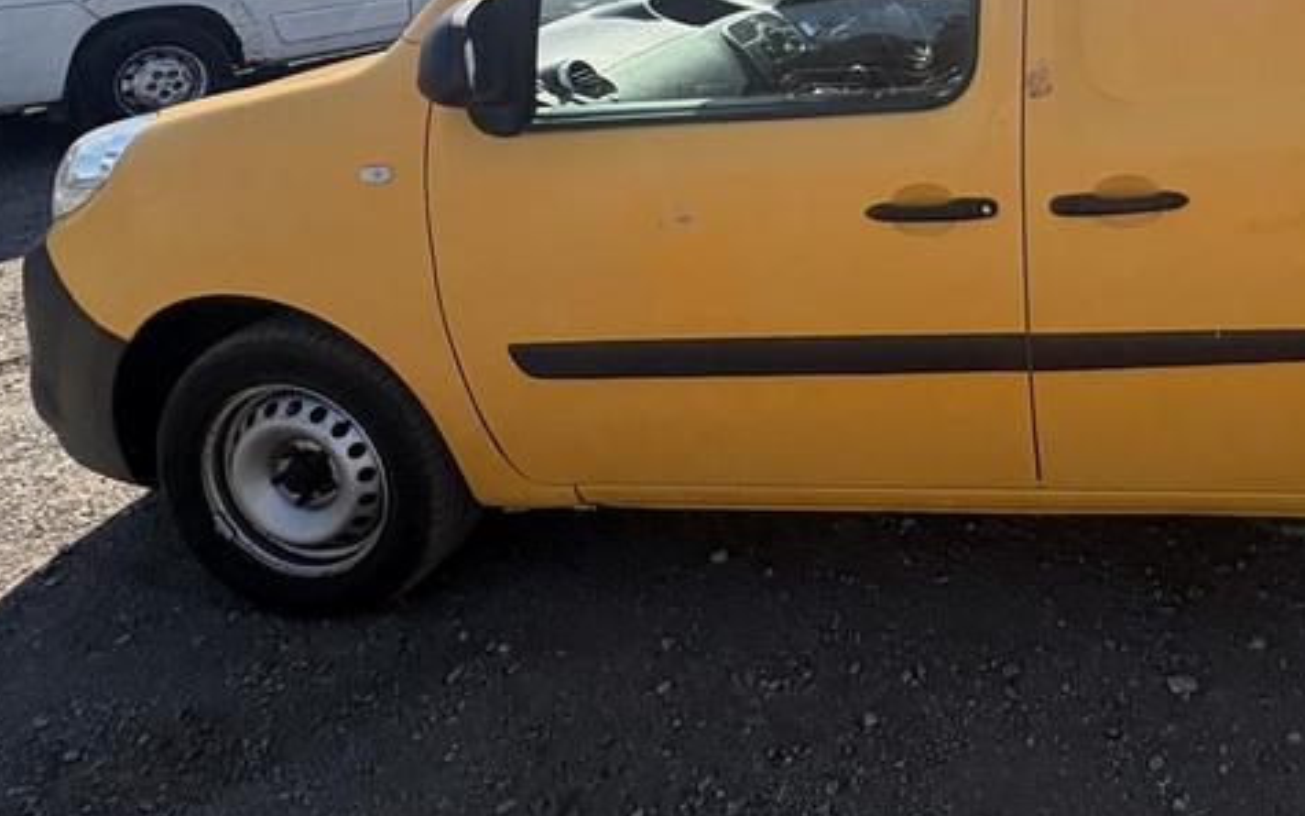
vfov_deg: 38.6
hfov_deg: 58.8
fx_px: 996
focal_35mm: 28
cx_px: 1124
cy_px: -30
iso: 64
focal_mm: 2.22
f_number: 2.2
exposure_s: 1/1449
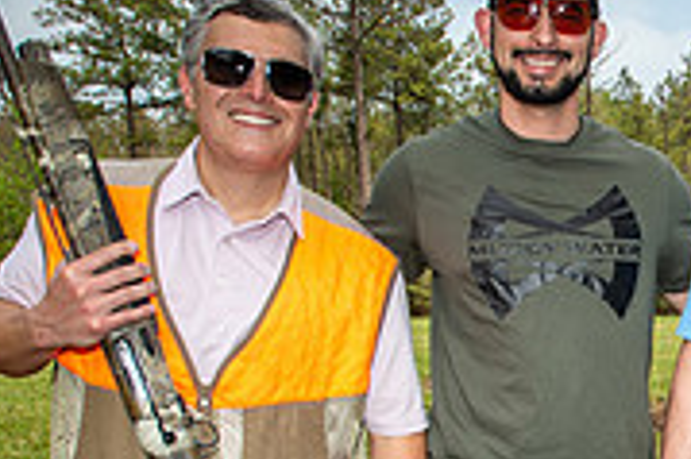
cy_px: 467
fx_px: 1055
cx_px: 780
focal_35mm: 55
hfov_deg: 31.7
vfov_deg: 23.5
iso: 125
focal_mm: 17
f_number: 7.1
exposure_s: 1/250
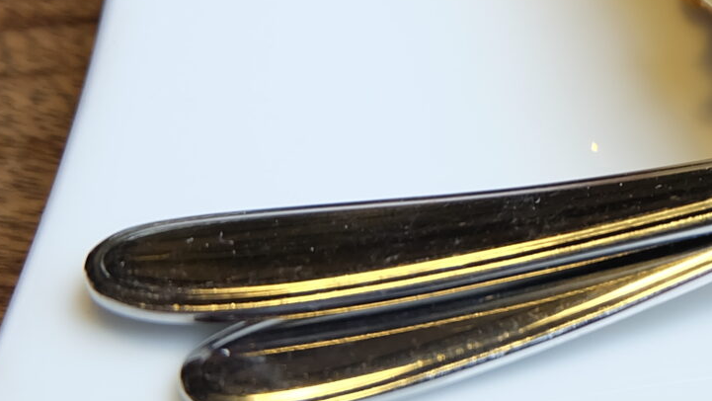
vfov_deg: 10.0
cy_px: -120
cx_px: 998
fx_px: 2247
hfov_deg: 16.7
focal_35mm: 119
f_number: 4
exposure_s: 1/80
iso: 400
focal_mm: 21.1
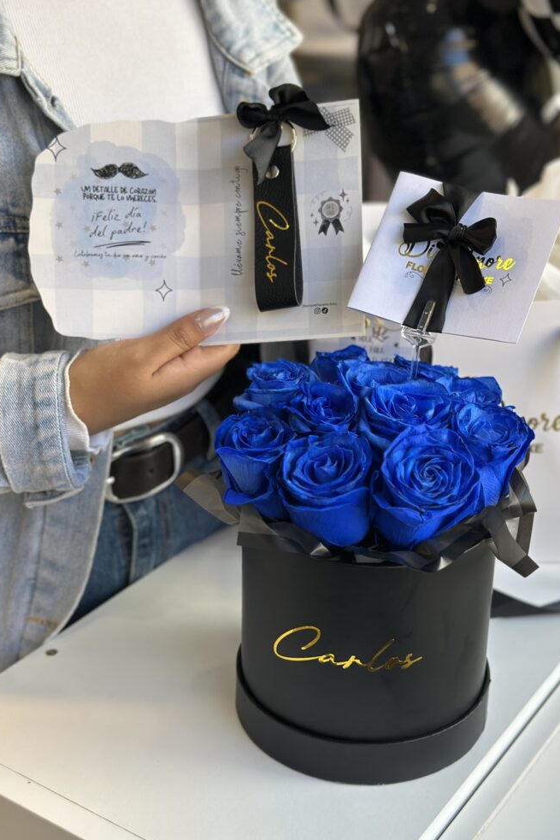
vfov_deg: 38.2
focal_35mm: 52
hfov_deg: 26.0
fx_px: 1214
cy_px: 422
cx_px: 317
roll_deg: -1.9
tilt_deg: -24.8
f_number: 1.78
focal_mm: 6.86
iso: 80
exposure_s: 1/264
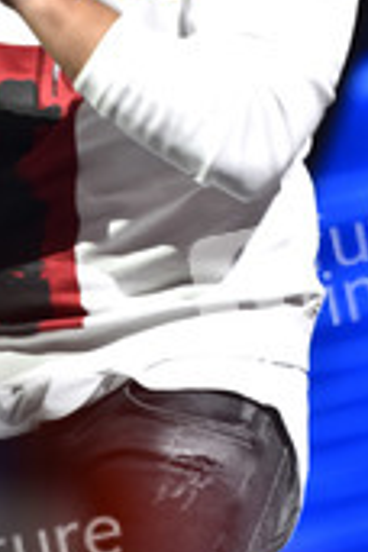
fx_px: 13998
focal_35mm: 913
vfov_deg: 2.3
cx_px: 61
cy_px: 110
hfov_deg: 1.5
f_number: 5.6
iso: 1600
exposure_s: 1/160
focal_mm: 390
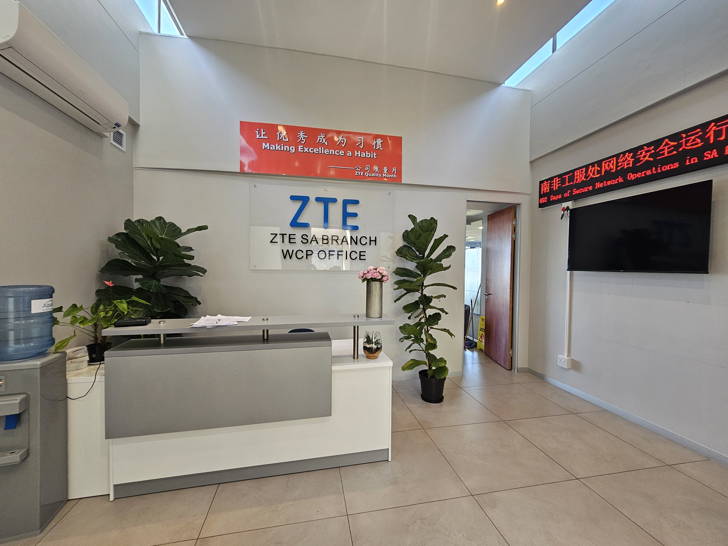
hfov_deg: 106.2
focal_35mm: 13
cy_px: 273
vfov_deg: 89.9
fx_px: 273
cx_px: 364
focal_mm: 2.2
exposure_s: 1/50
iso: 100
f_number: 2.2
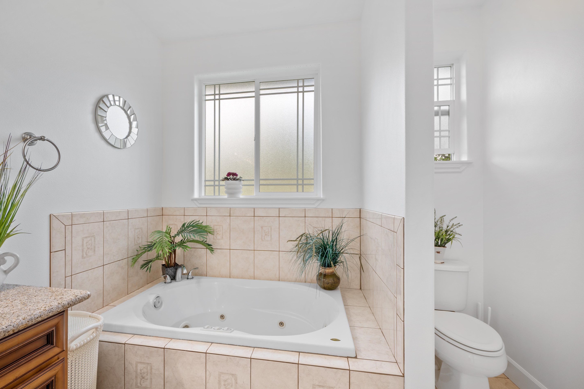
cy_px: 197
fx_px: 243
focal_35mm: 15
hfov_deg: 100.2
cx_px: 272
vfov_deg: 77.3
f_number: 8
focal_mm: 14
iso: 100
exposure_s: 1/4
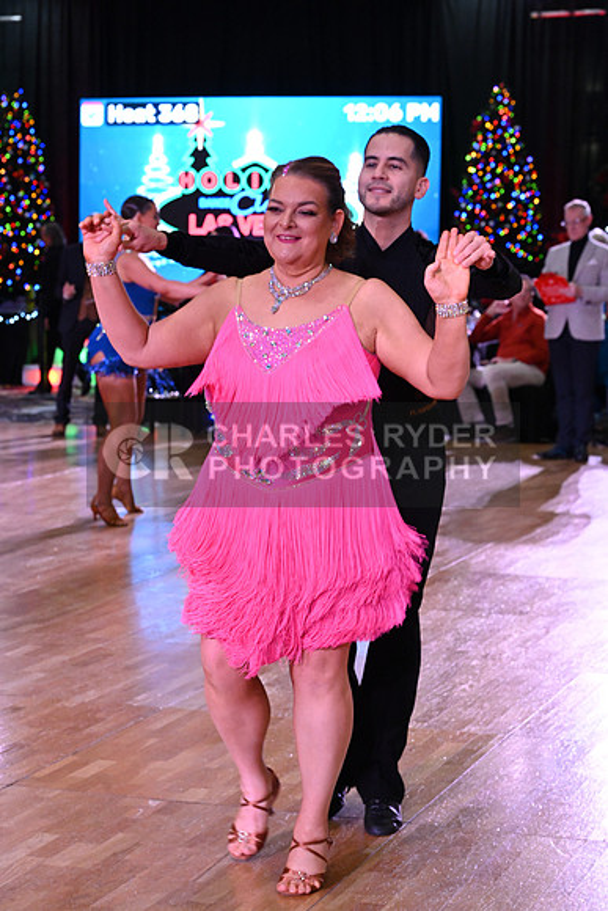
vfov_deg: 24.8
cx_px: 304
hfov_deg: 16.7
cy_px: 456
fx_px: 2076
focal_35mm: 82
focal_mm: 82
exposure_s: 1/250
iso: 5000
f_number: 7.1
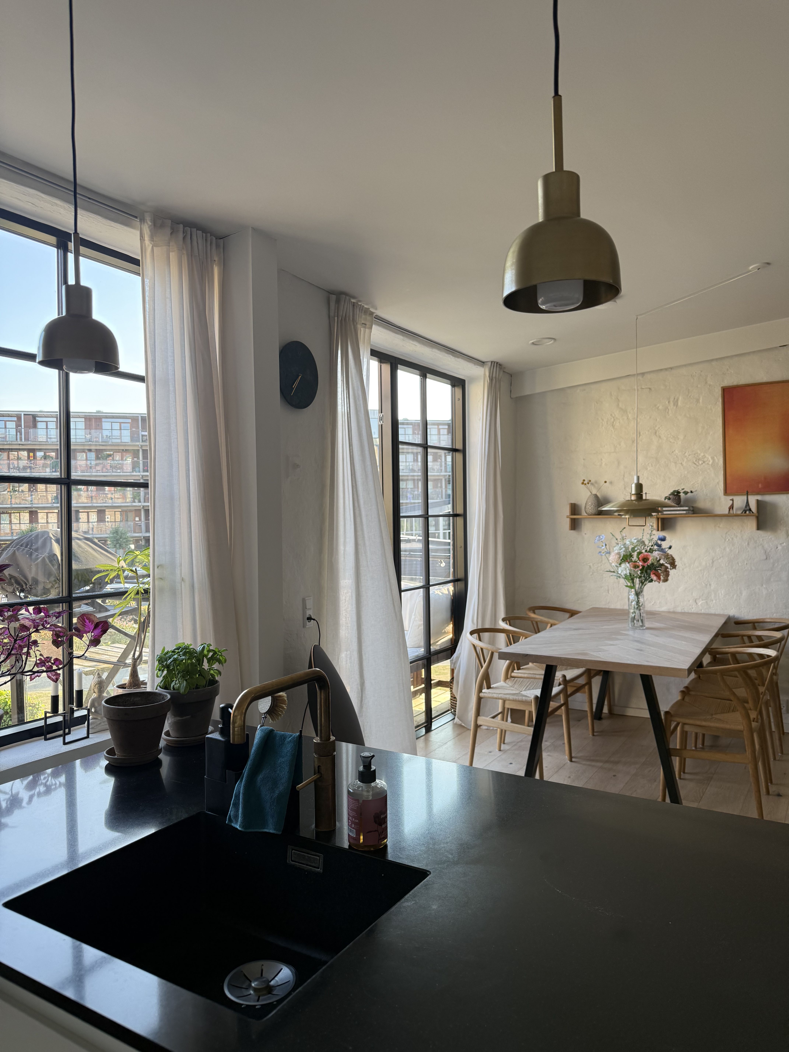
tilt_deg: -0.9
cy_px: 526
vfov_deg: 71.6
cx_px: 394
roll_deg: +0.7
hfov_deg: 56.8
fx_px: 729
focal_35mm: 24
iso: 100
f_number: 1.78
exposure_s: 1/194
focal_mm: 6.76
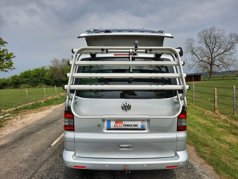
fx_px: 172
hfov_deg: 69.4
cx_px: 119
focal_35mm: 25
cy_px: 90
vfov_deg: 54.9
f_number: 2
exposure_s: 1/1361
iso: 32
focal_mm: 4.6
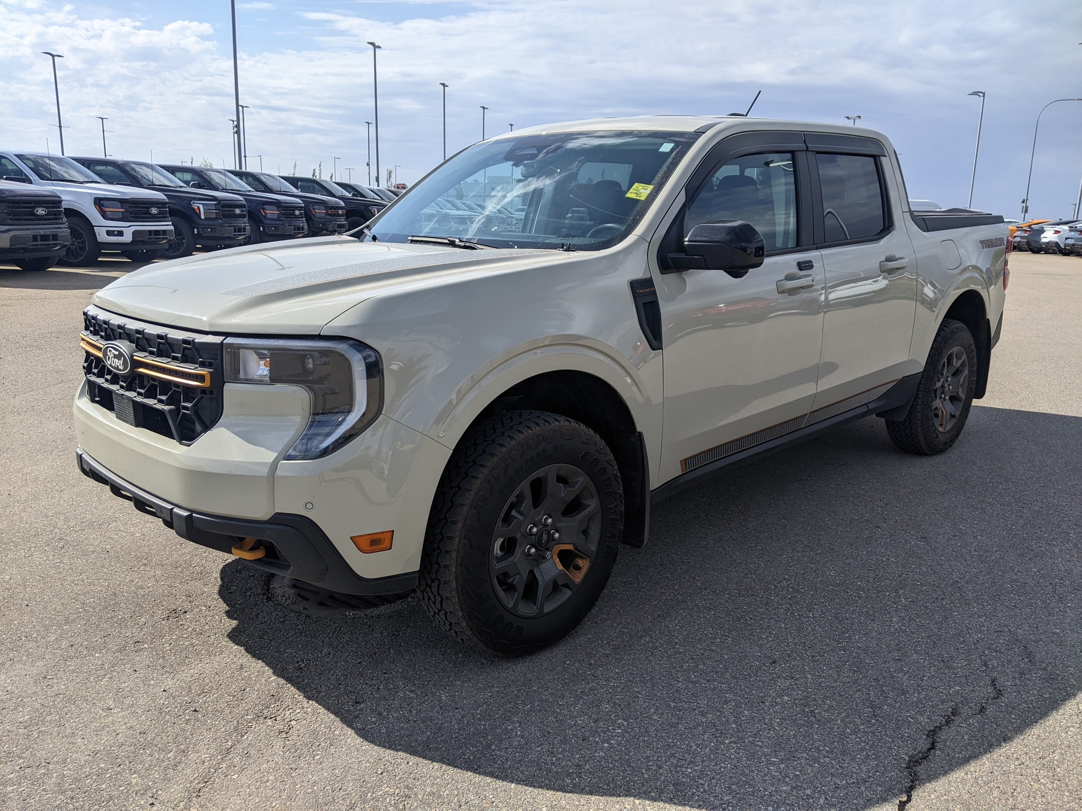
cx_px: 541
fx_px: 844
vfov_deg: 51.4
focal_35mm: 27
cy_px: 406
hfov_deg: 65.3
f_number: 1.8
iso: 64
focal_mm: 4.44
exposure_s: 1/3906
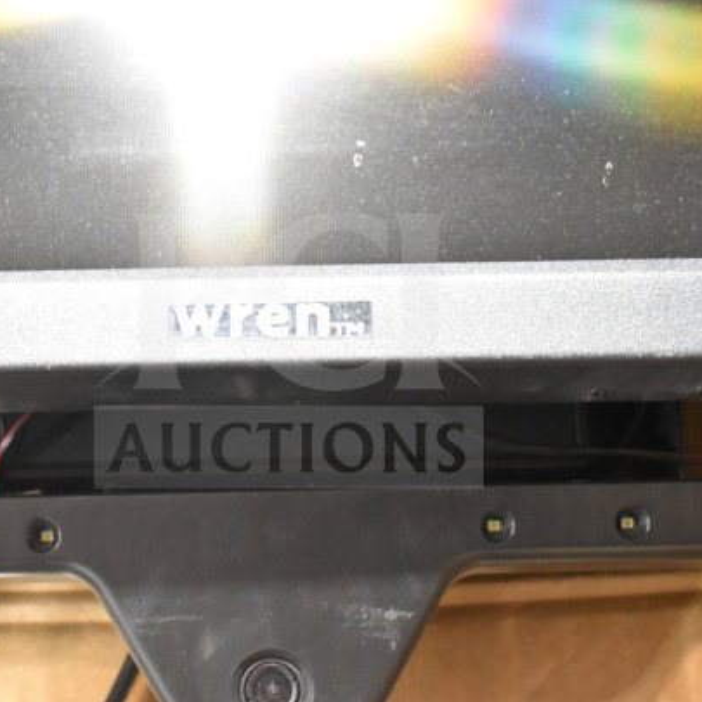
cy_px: 351
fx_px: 1675
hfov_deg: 23.6
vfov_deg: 23.7
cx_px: 288
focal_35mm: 73
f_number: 4.8
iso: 5600
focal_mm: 38
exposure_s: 1/60
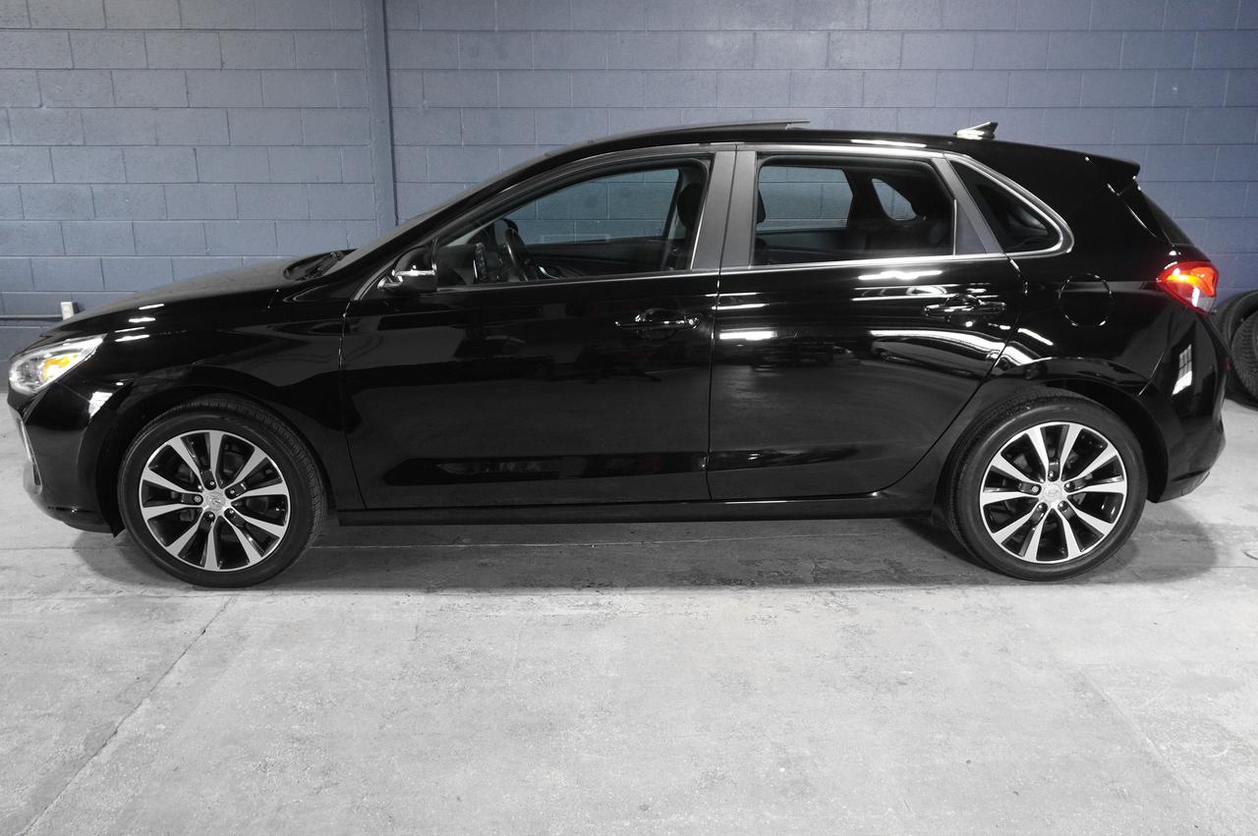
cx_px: 629
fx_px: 995
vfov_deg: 45.6
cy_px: 418
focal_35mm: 28
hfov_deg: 64.6
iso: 1600
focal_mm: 19
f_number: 4
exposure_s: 1/30
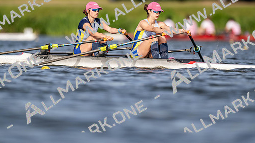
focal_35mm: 721
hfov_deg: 3.0
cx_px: 128
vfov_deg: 1.7
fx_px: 4873
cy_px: 46
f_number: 4
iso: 250
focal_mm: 600
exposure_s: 1/2500
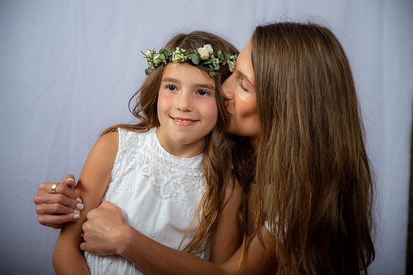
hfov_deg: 23.9
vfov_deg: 16.1
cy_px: 138
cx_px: 206
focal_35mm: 85
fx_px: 975
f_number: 5.6
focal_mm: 85
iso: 250
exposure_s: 1/200
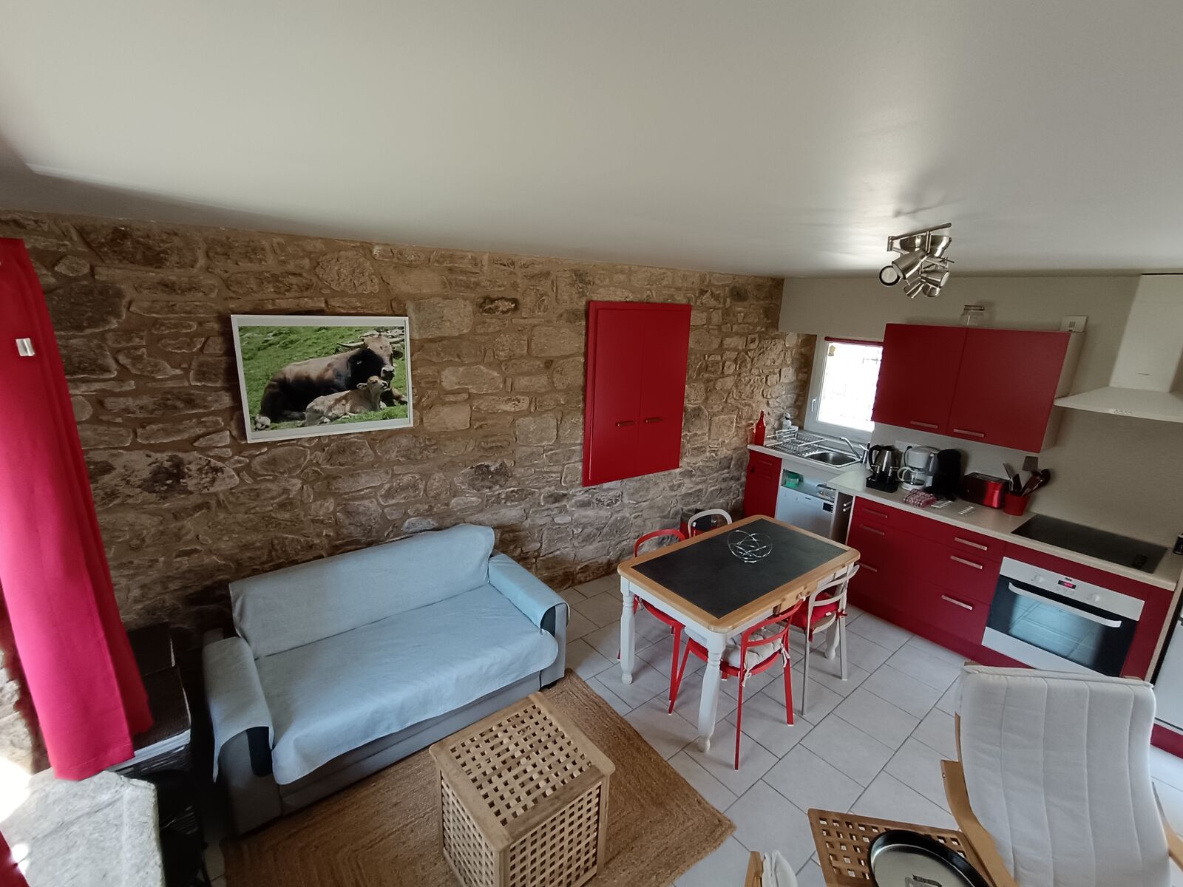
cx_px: 592
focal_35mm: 16
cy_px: 444
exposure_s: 1/50
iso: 282
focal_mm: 1.66
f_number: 2.2
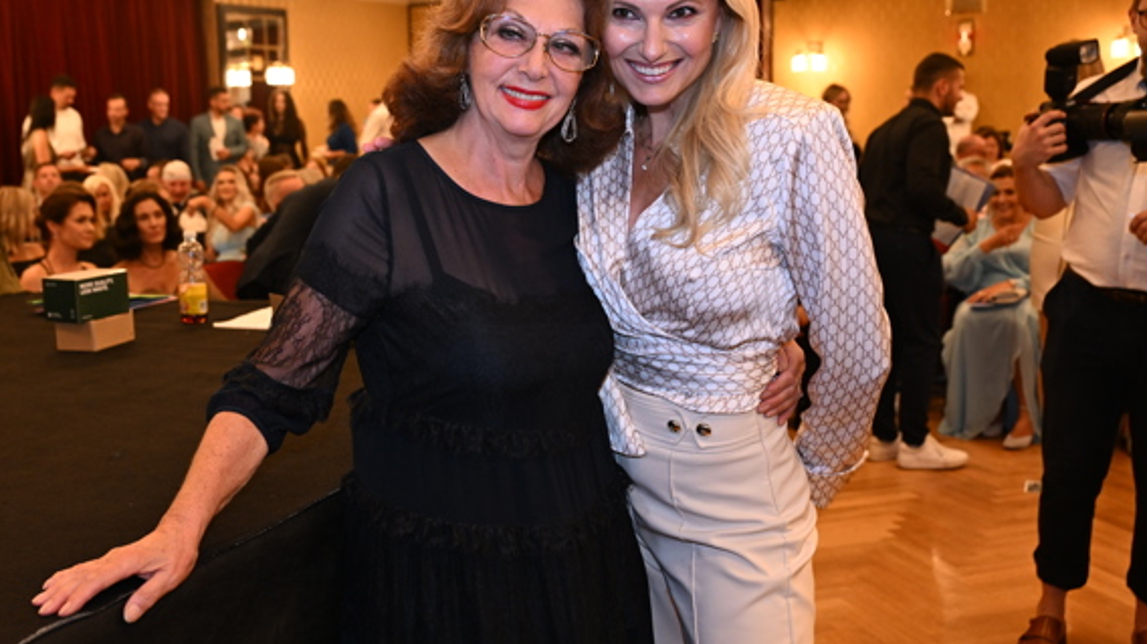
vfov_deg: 28.3
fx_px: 1277
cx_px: 487
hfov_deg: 48.2
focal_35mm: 42
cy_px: 281
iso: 2500
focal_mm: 33
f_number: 4
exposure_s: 1/125
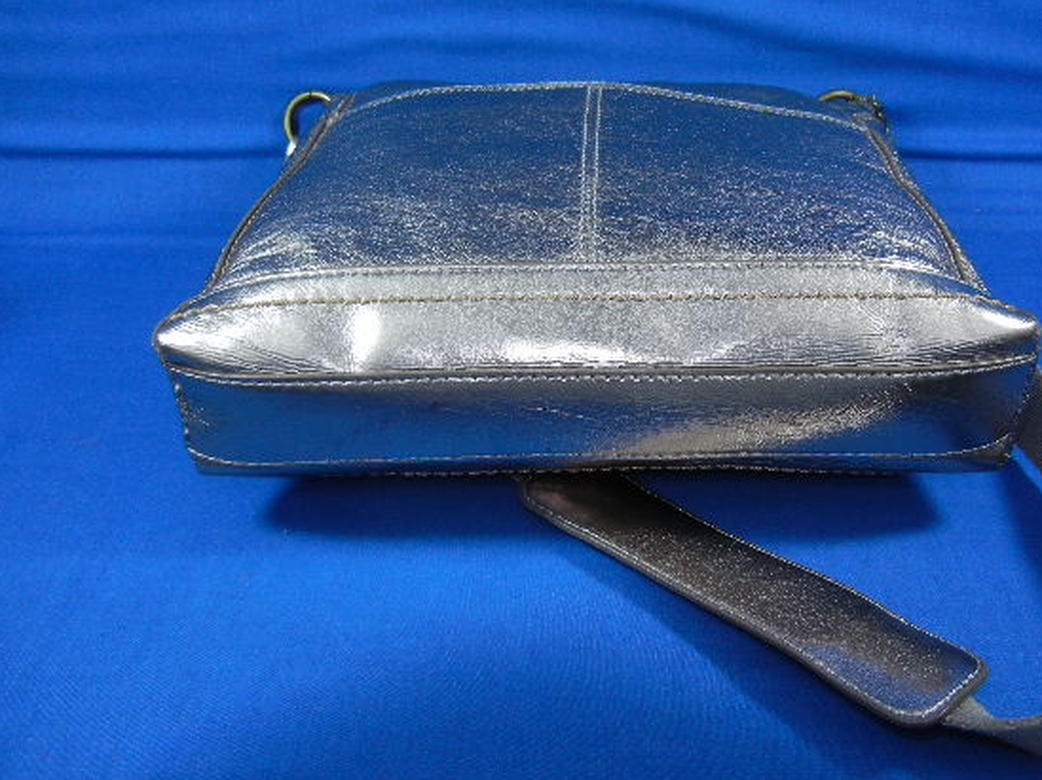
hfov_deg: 52.5
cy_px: 361
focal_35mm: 35
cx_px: 598
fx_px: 1053
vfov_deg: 40.6
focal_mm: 5.4
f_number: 3.5
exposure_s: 1/30
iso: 210
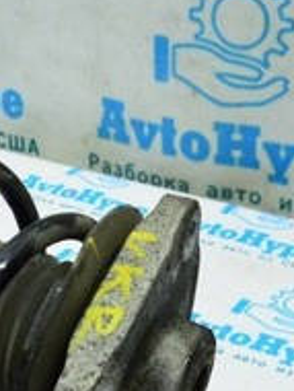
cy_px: 277
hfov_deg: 14.9
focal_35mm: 97
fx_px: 1096
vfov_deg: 20.1
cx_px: -35
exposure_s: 1/800
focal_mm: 20
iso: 6400
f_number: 4
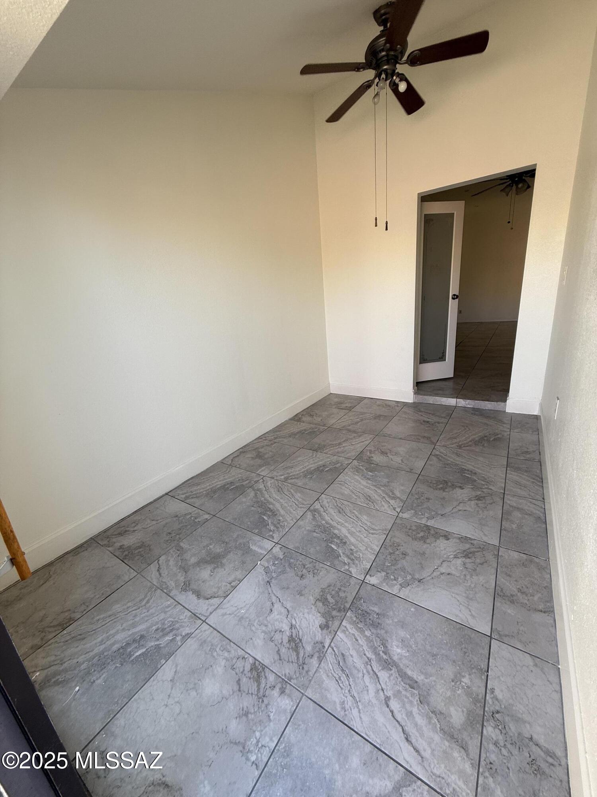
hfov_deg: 85.7
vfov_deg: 102.1
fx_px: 322
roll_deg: +4.0
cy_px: 398
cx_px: 298
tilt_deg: -16.0
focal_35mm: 14
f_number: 2.2
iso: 50
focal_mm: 2.22
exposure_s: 1/99
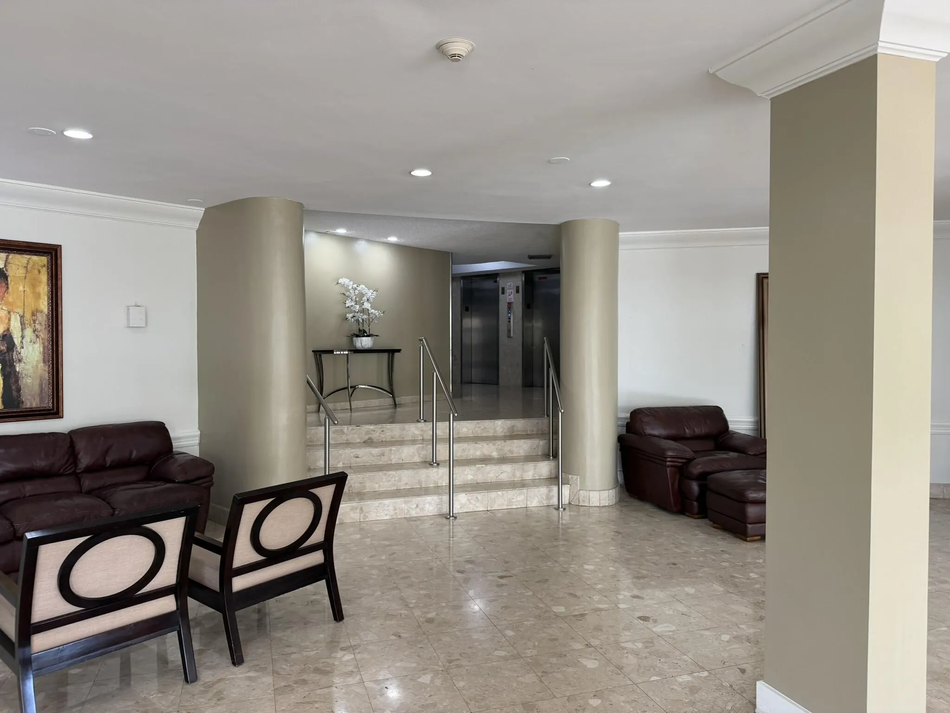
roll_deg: +0.4
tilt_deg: +0.4
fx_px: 659
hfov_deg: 71.6
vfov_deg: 56.8
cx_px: 475
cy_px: 356
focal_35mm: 24
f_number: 1.78
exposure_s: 1/120
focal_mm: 6.76
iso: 125
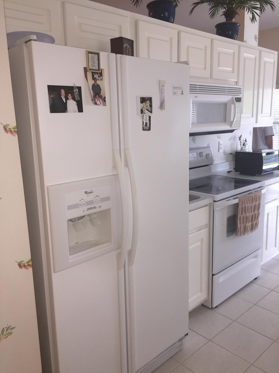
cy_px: 186
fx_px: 312
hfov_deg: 48.2
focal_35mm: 29
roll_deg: +1.4
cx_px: 140
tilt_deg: -12.9
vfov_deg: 61.7
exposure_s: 1/30
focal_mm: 4.15
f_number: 2.2
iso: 80
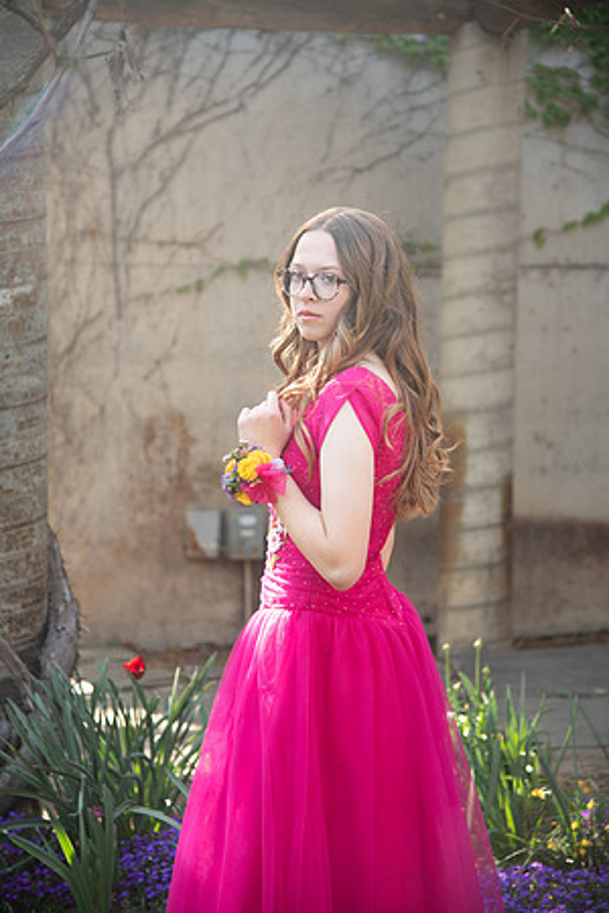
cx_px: 304
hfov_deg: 16.1
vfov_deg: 23.9
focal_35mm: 85
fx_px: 2157
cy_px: 456
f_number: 4
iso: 250
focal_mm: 85
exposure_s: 1/125
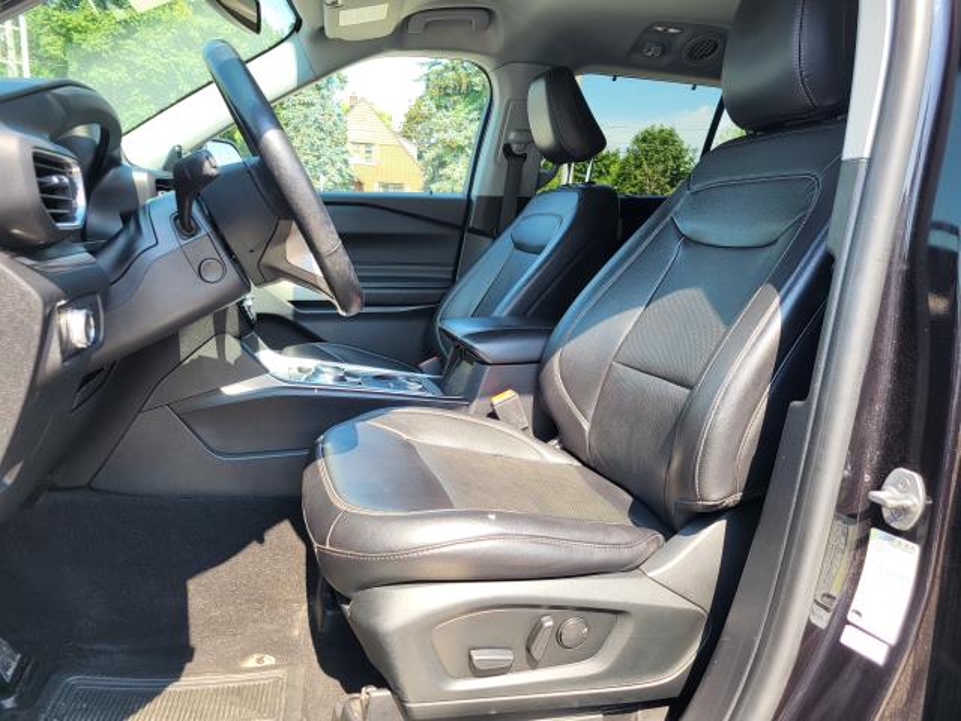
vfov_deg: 53.1
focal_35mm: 26
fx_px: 722
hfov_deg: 67.3
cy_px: 360
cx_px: 480
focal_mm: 5.4
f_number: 1.8
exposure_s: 1/277
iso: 40
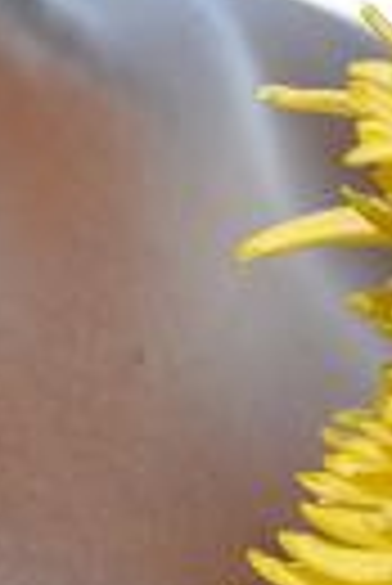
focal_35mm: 371
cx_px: 424
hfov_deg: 3.7
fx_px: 6043
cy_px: -670
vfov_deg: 5.4
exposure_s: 1/200
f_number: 7.1
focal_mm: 50
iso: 400
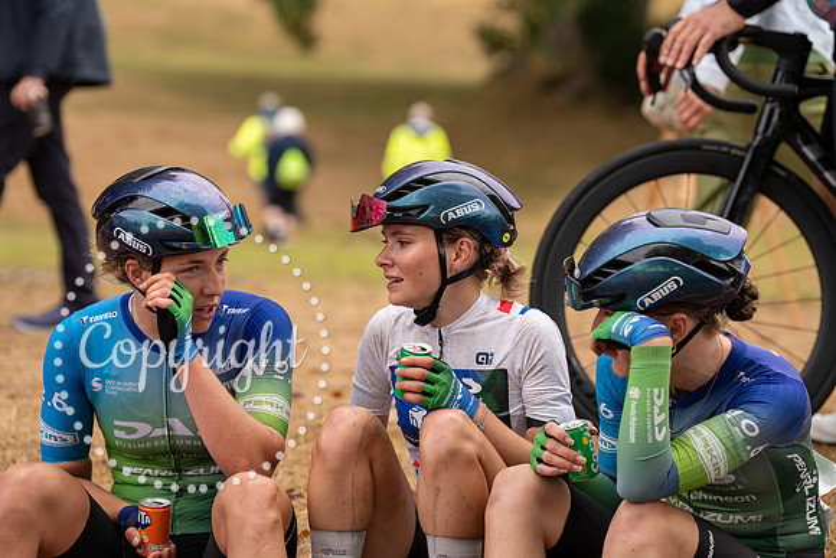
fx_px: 3019
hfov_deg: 15.8
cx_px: 418
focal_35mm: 130
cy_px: 279
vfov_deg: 10.6
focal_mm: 130
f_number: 3.5
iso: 250
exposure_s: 1/1000
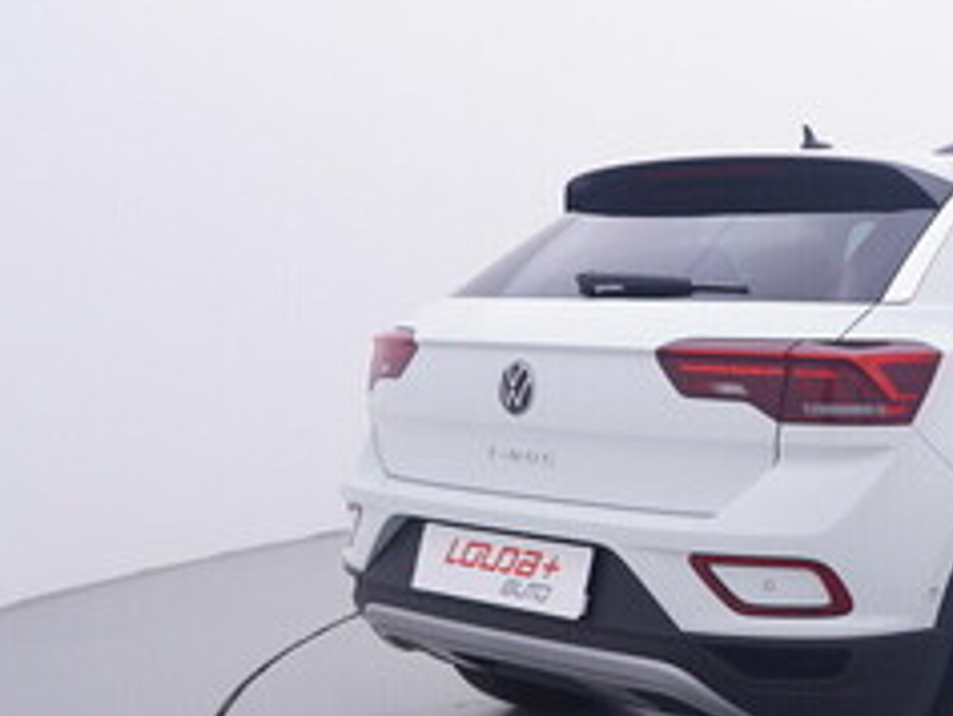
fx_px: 1380
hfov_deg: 33.2
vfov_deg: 29.1
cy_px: 356
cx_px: 1056
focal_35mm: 50
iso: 200
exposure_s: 1/80
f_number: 5
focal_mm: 15
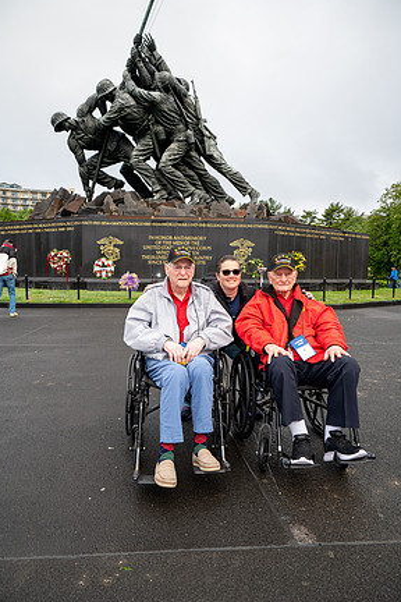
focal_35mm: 25
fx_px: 418
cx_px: 198
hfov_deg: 51.3
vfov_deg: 71.5
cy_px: 305
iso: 320
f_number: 6.3
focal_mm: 24
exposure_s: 1/100
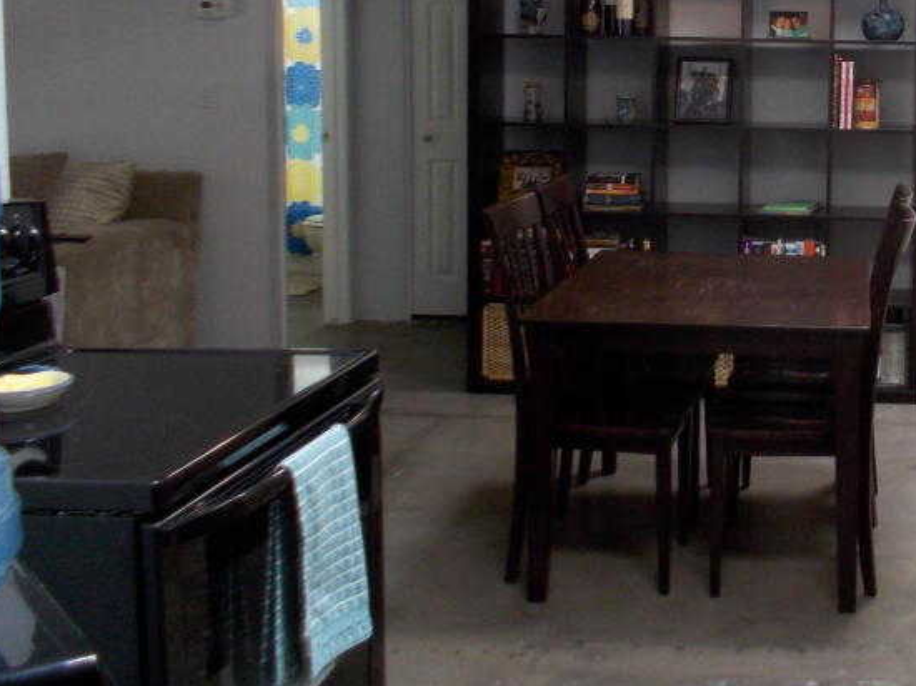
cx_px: 816
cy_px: 132
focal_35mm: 54
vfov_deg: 26.5
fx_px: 1428
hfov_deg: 33.7
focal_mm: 4.1
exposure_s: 1/30
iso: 125
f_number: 3.3
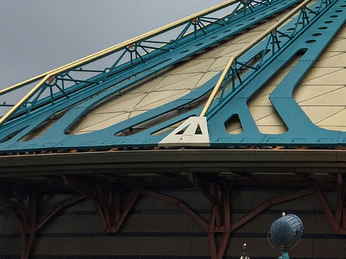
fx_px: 879
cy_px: 68
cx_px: 400
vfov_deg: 16.7
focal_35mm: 88
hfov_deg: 20.9
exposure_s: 1/898
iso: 32
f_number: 2.2
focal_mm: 4.15
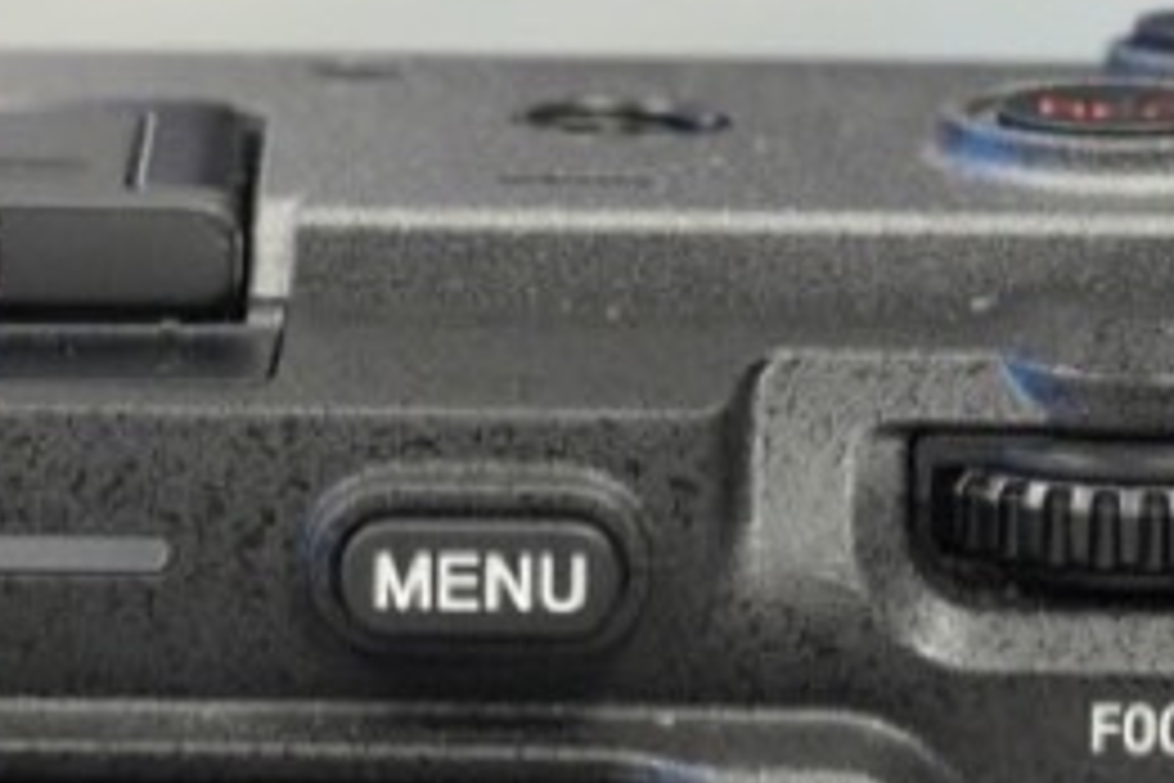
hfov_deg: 5.7
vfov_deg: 3.8
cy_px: 1136
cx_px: 234
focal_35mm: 362
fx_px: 11804
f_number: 8
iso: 2000
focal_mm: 70
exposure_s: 1/40
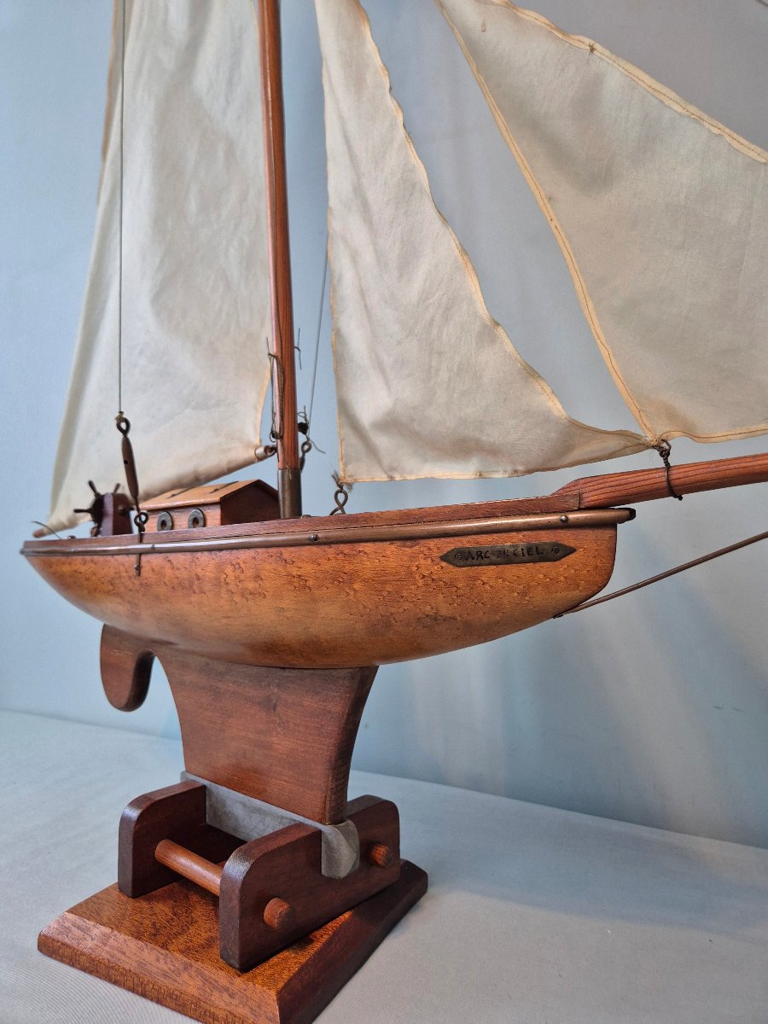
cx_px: 384
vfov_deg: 73.9
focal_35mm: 23
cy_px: 512
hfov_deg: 58.9
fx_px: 680
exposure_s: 1/100
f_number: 1.8
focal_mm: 5.4
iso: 400
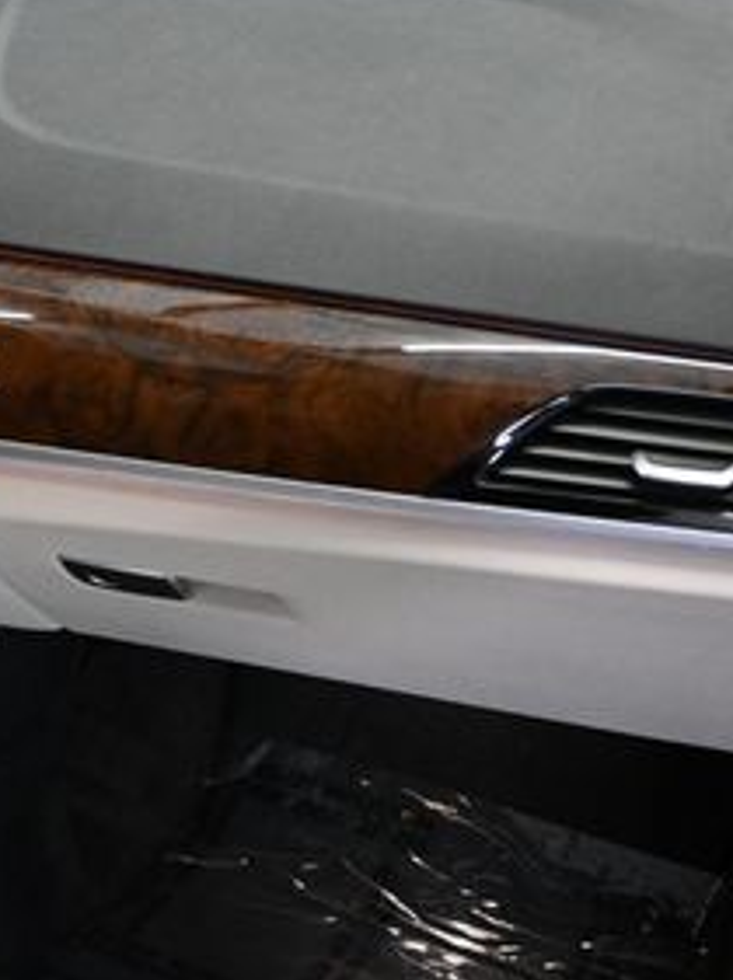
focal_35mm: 58
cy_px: 638
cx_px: -101
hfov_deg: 23.6
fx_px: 1629
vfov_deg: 33.3
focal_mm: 17.5
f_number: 3.5
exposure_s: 1/80
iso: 3200
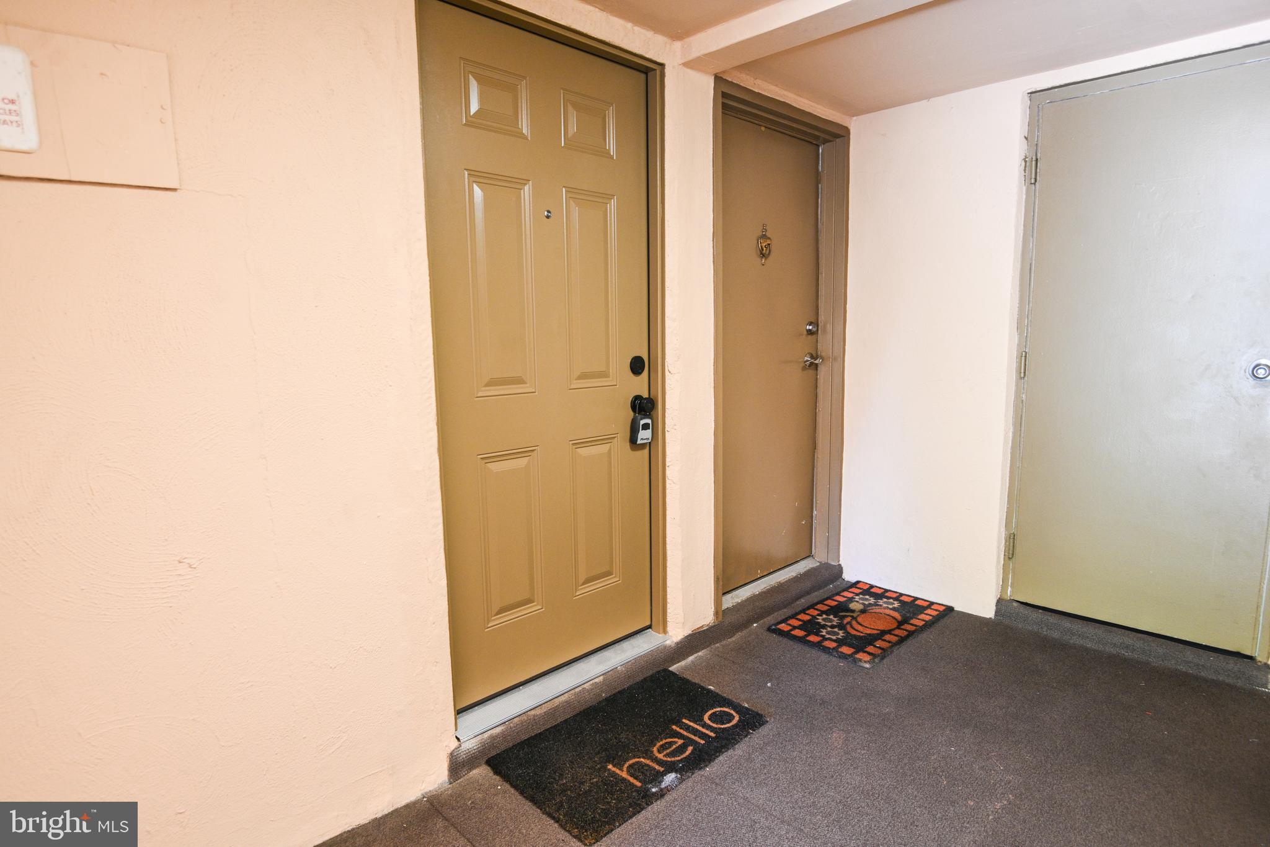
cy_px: 424
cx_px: 635
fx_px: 670
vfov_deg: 64.5
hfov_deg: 86.9
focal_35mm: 19
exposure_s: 1/20
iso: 640
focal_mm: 19
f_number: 4
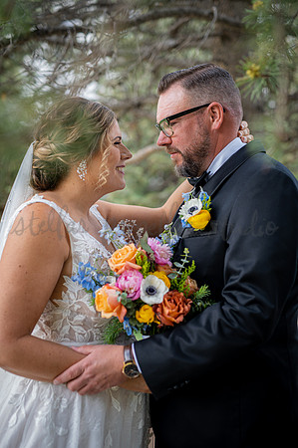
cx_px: 149
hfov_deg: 26.9
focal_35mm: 50
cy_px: 224
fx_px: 622
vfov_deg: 39.6
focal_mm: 50
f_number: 2.2
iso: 125
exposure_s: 1/250
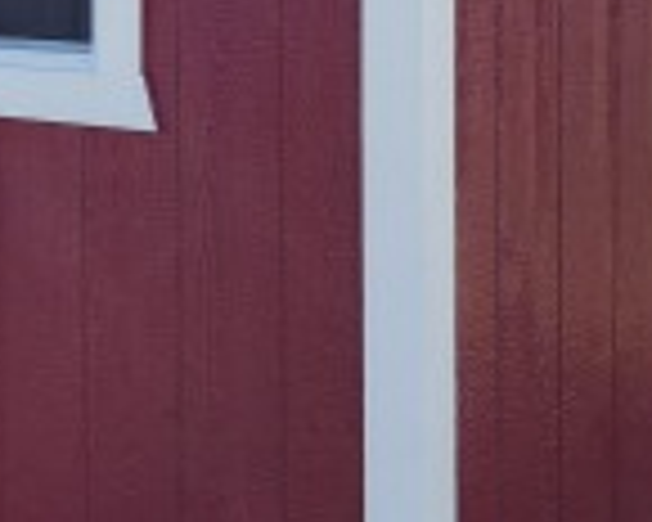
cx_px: 0
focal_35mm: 99
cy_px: 63
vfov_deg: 15.4
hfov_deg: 18.8
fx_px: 1910
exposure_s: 1/740
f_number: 1.8
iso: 12
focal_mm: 6.4
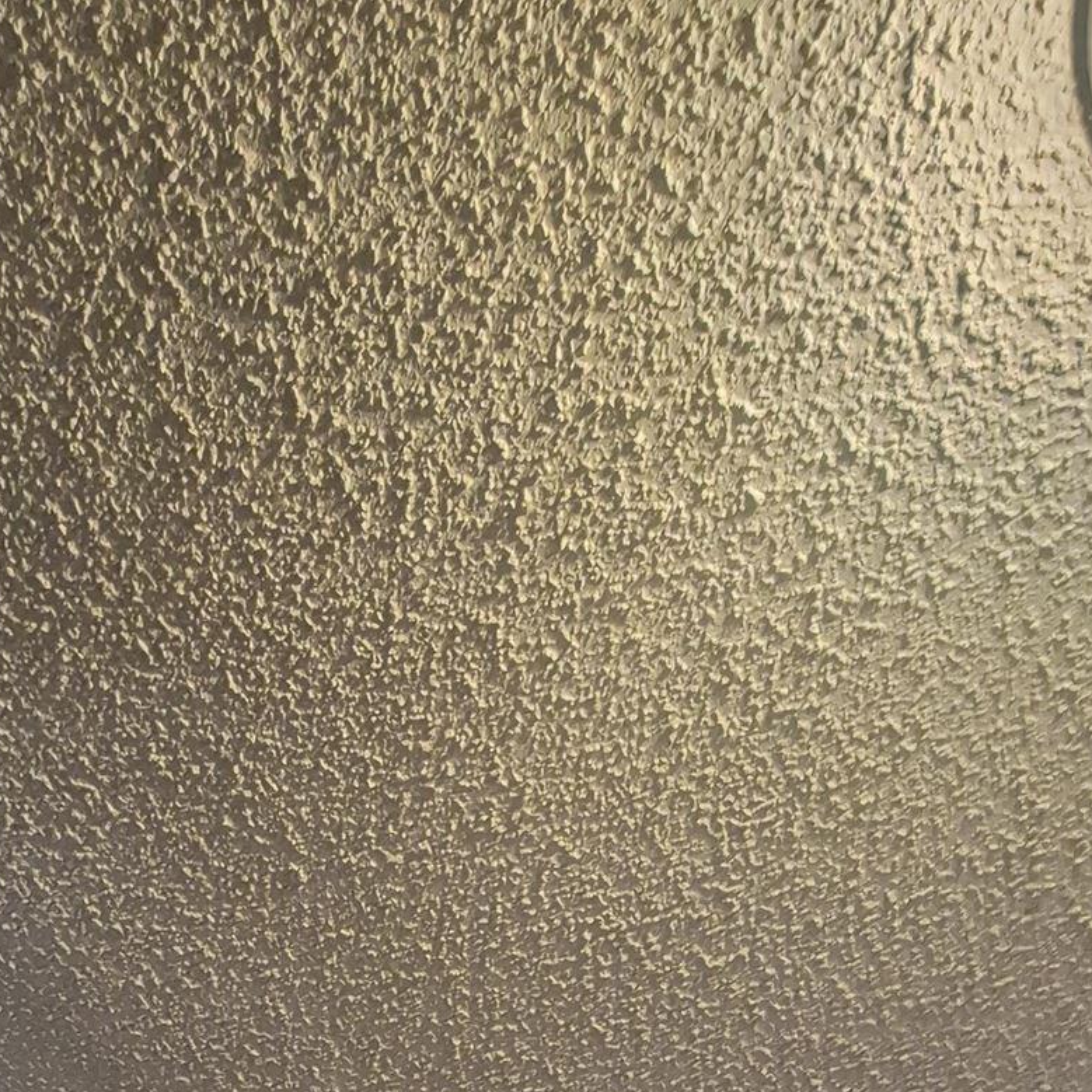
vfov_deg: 35.6
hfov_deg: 47.0
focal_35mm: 34
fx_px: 1213
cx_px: 297
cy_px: 1367
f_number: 2.2
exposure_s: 1/60
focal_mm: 1.74
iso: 640
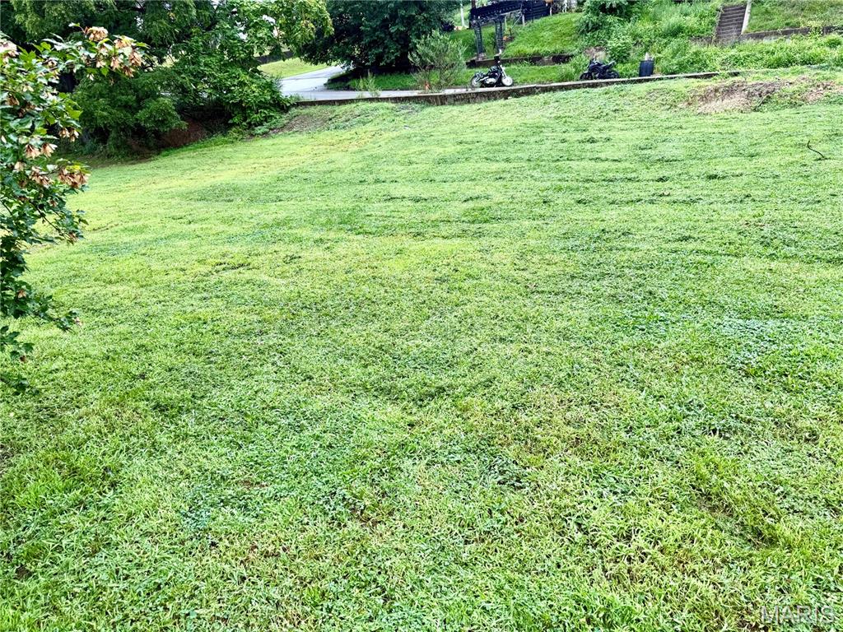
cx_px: 422
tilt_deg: -16.1
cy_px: 316
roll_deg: +9.1
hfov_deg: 71.6
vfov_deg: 56.8
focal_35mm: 24
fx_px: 584
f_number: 1.78
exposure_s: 1/543
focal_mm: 6.76
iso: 80
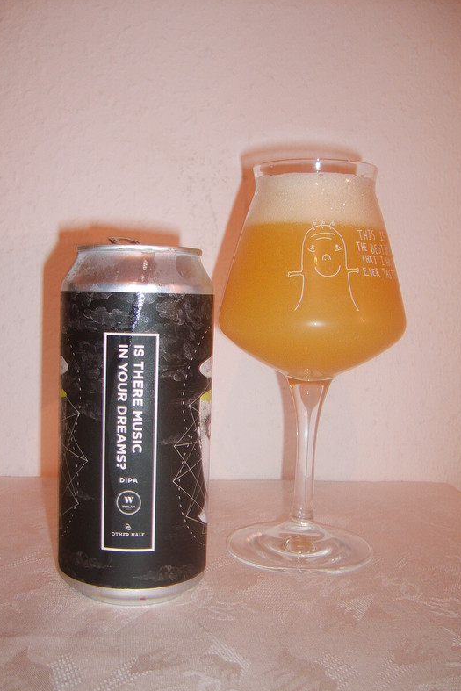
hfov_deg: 35.9
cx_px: 215
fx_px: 710
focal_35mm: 37
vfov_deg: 51.9
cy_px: 347
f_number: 2.8
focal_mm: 5.8
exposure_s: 1/30
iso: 100
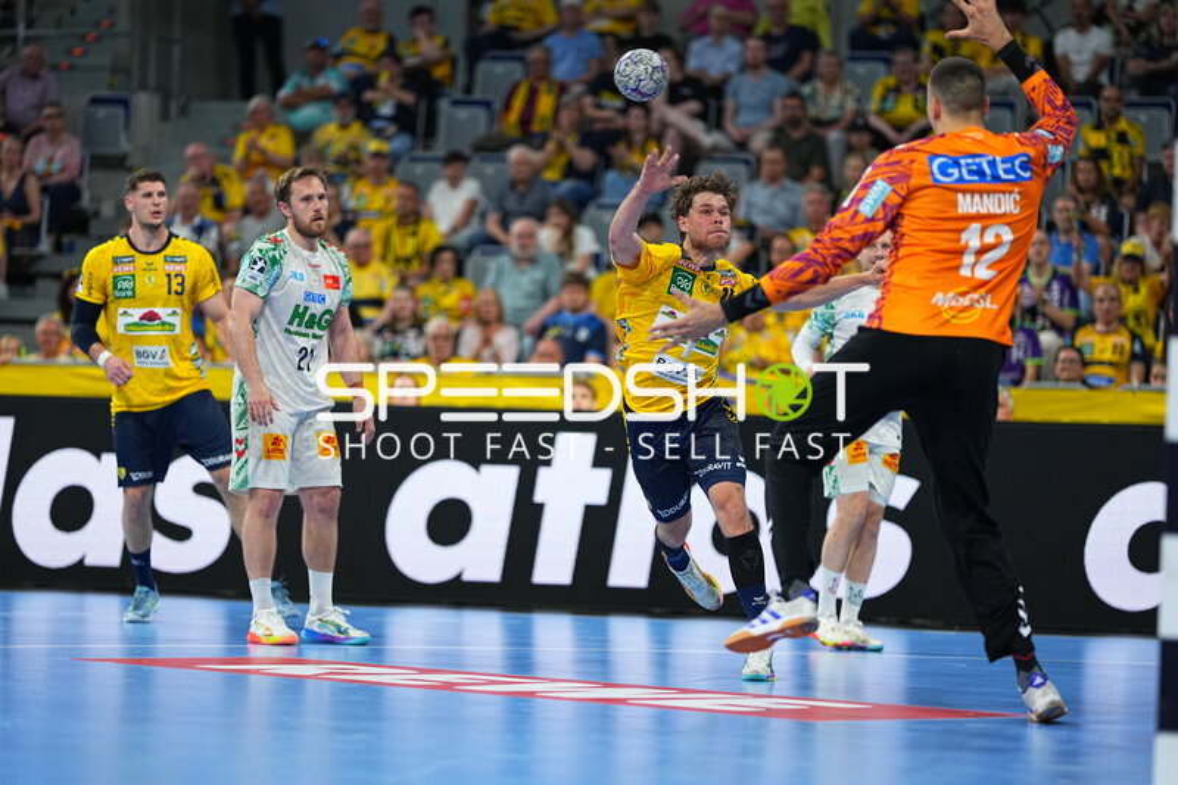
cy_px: 392
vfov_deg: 10.2
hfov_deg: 15.2
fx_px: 4416
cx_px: 589
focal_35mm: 135
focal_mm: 135
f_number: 1.8
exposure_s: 1/1600
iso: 1000
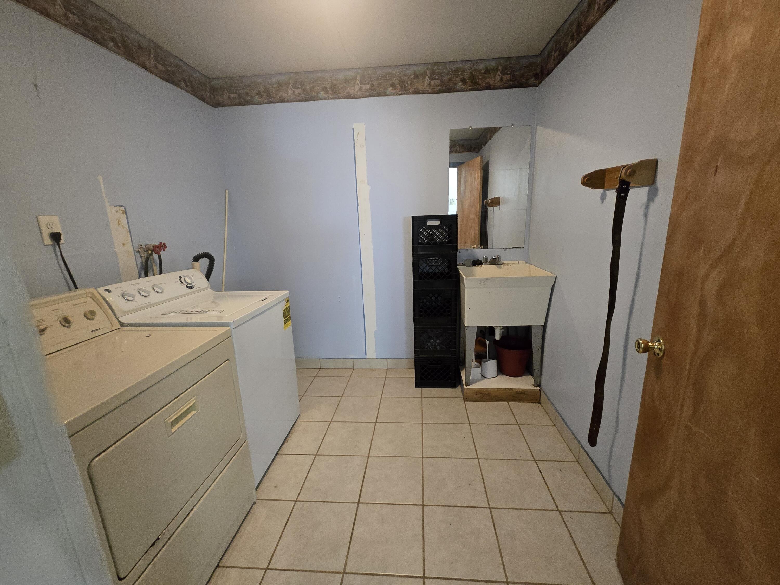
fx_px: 293
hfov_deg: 106.2
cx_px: 390
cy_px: 292
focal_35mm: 13
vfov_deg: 89.9
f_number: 2.2
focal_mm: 2.2
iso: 1250
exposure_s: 1/60
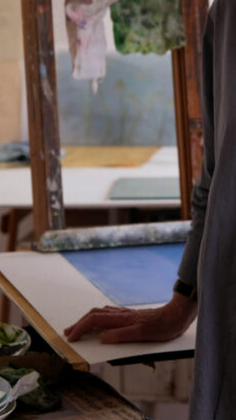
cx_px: 273
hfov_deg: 8.8
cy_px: 100
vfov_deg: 15.7
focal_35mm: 136
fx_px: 1514
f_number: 2.8
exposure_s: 1/125
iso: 400
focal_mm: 35
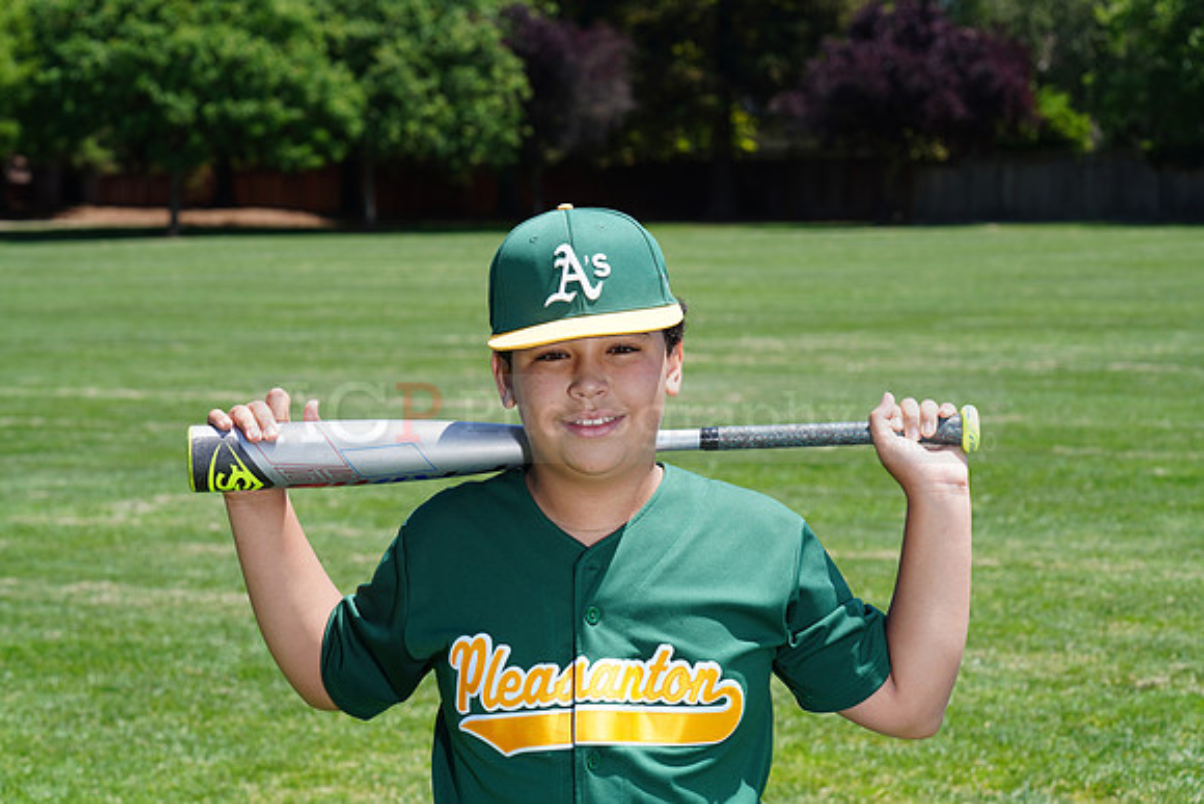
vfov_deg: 12.2
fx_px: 3746
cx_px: 602
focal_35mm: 112
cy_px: 402
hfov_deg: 18.3
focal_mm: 112
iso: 200
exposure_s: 1/200
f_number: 10
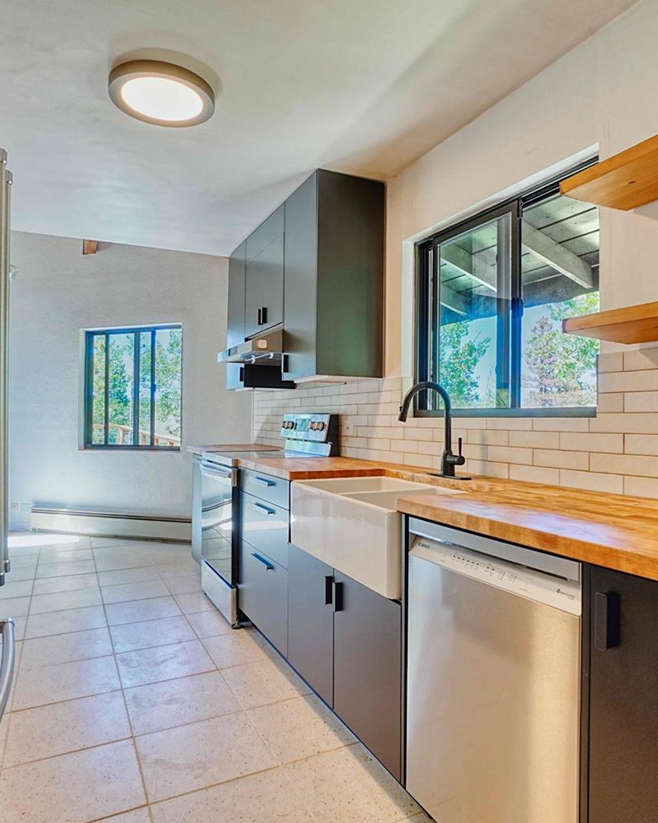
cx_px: 366
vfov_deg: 75.0
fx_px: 536
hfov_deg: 62.9
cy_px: 411
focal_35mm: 22
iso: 320
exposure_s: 1/25
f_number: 6.3
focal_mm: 10
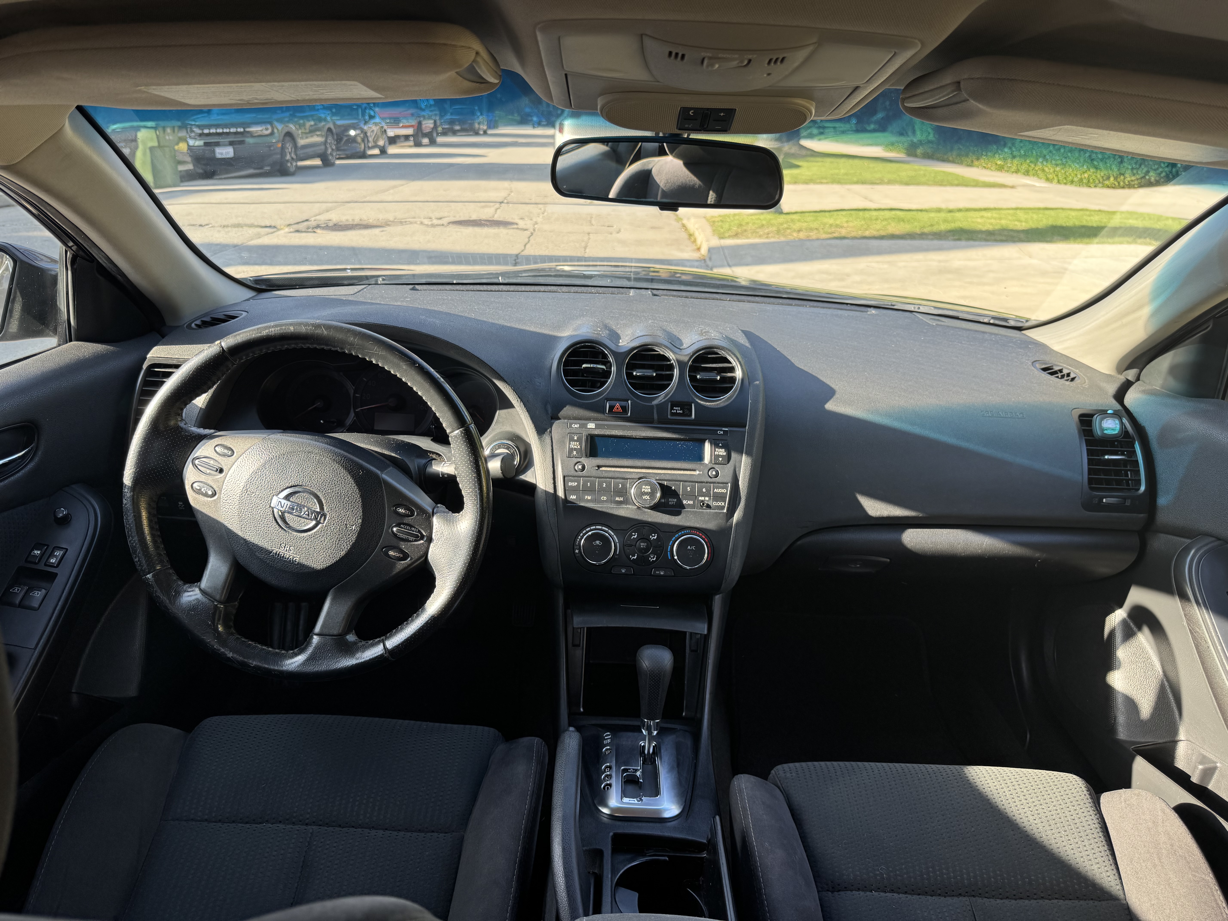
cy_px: 460
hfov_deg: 71.6
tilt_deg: -21.9
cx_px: 614
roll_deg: -1.4
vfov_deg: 56.8
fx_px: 851
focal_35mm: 24
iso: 64
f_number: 1.78
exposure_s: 1/218
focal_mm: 6.76
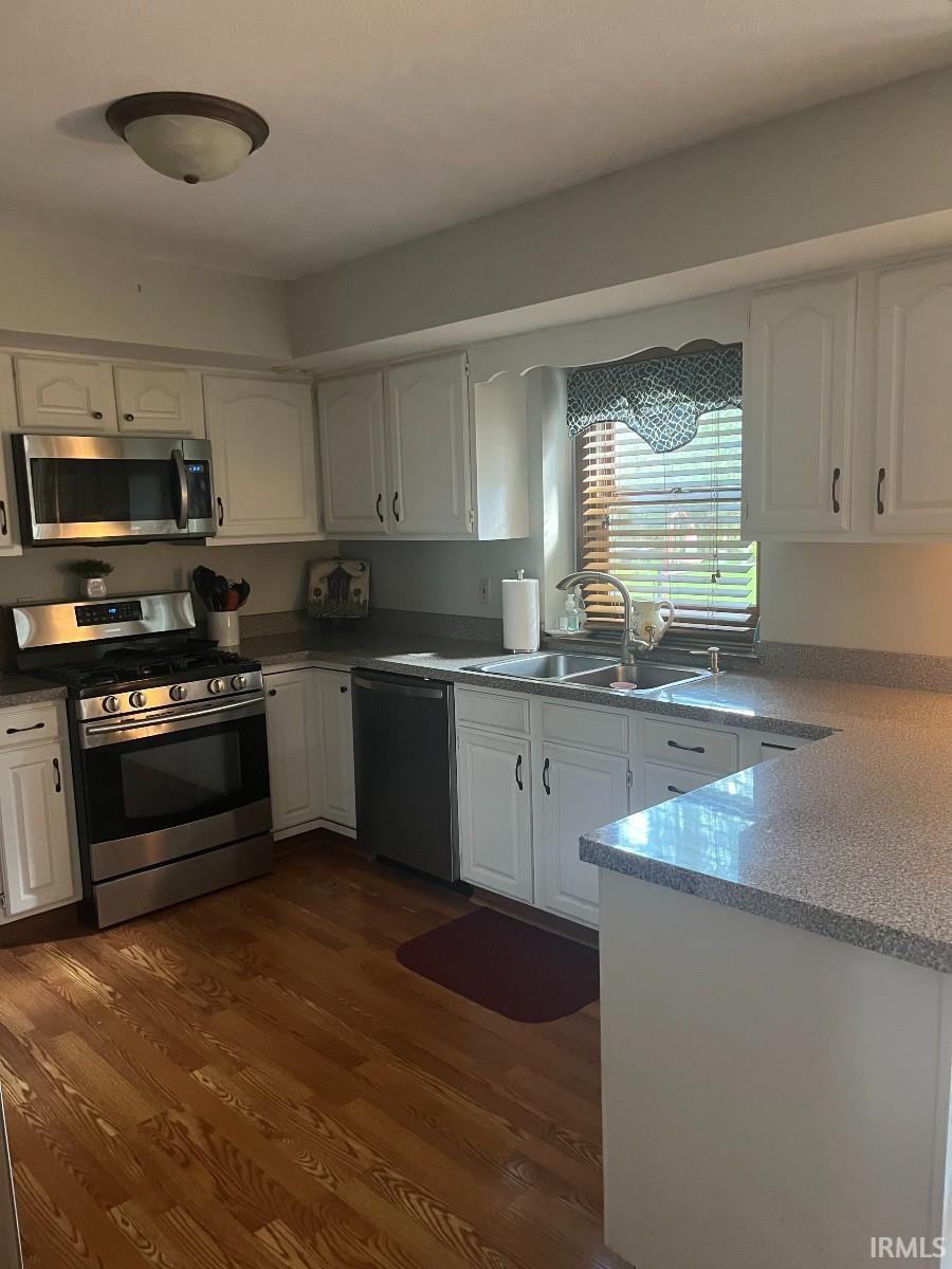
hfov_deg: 53.1
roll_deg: +2.0
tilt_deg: -8.0
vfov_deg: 67.3
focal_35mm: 26
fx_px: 953
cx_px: 476
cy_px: 634
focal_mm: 5.1
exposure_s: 1/40
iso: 640
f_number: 1.6
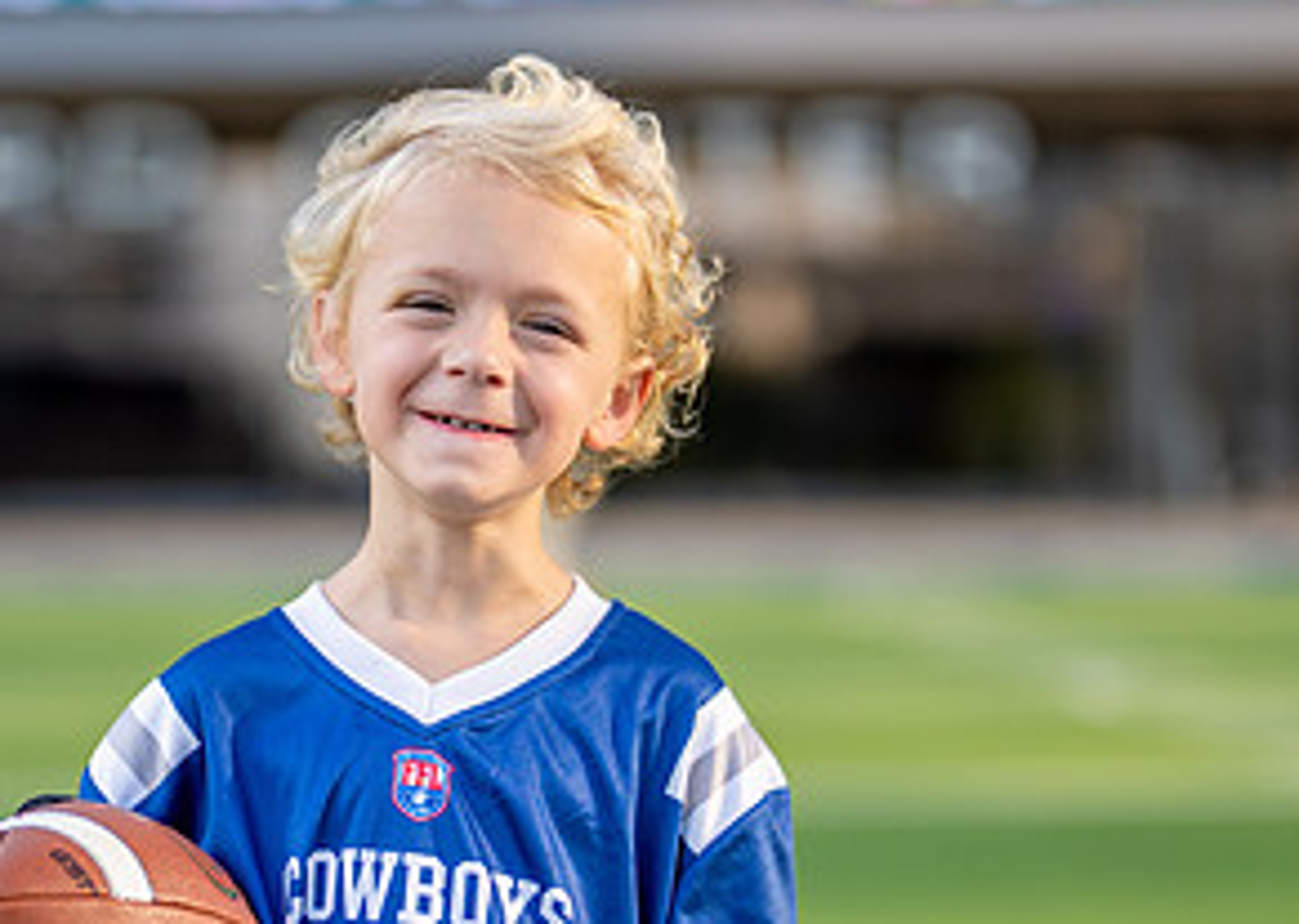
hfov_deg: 15.9
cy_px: 734
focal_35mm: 126
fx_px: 4642
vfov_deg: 11.3
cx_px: 472
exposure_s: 1/4000
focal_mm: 50
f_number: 1.2
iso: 125
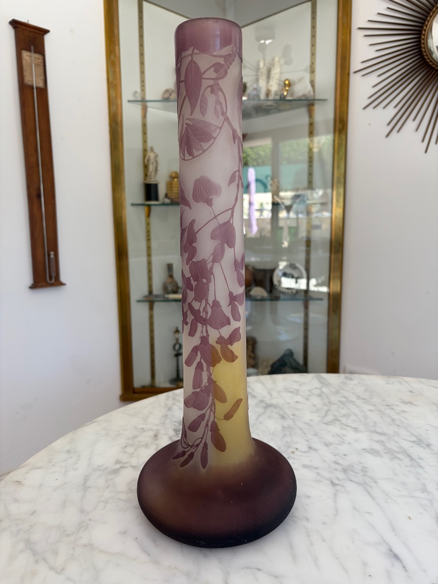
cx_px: 219
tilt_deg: -8.9
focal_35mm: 26
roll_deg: +0.2
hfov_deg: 53.1
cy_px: 292
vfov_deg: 67.3
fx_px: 439
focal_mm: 5.96
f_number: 1.6
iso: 40
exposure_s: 1/122
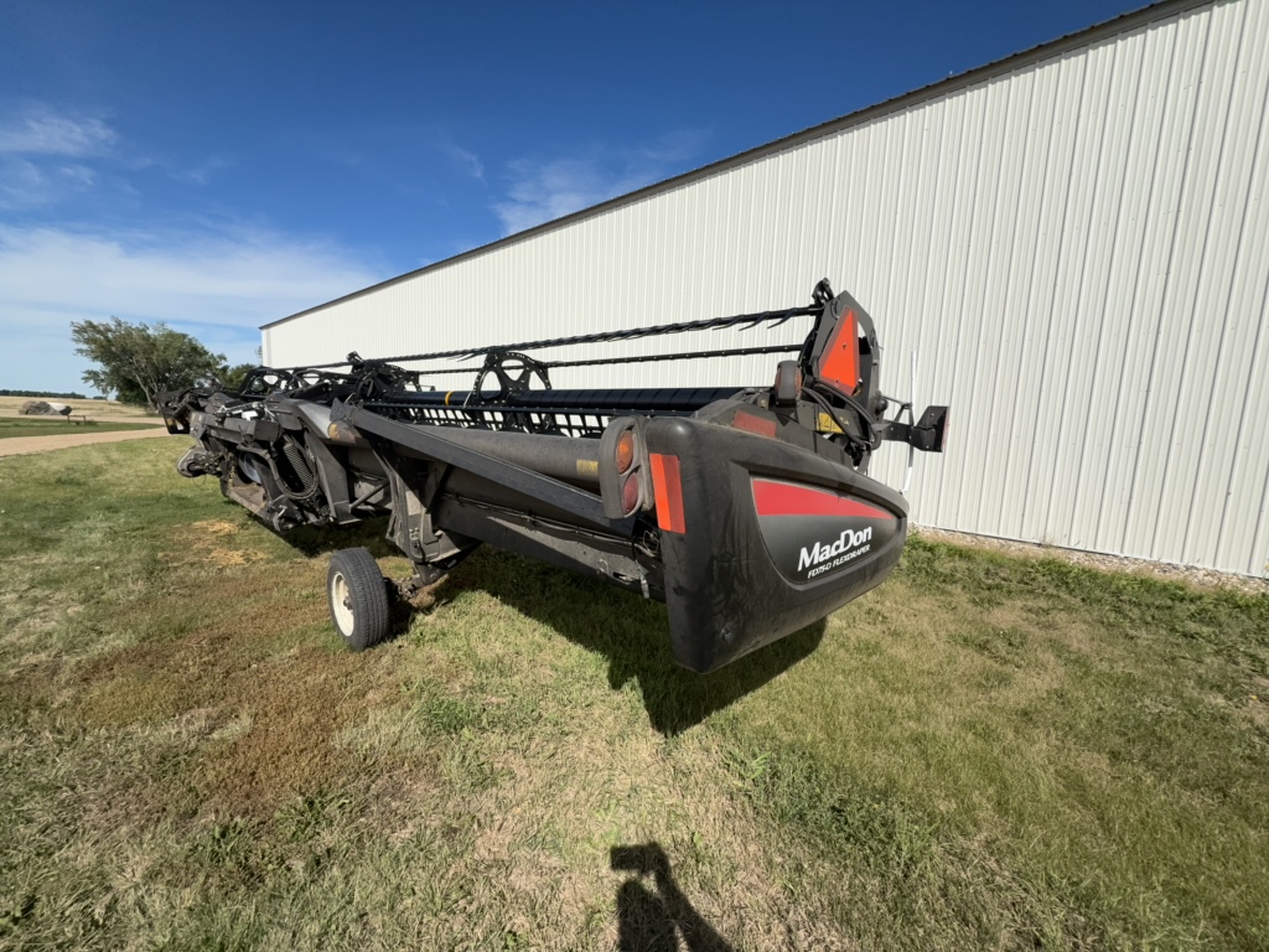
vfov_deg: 85.7
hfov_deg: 102.1
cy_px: 476
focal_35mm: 14
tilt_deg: -7.2
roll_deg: -3.4
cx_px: 634
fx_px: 513
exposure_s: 1/1595
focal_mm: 2.22
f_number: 2.2
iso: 20
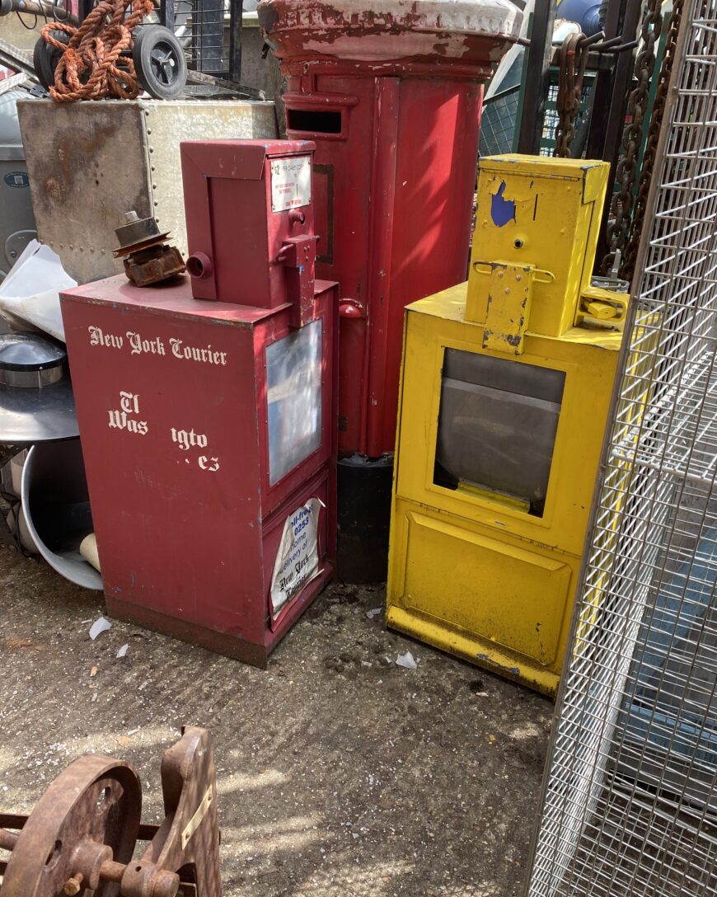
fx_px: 743
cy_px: 467
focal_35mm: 28
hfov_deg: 51.5
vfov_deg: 62.2
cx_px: 358
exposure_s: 1/248
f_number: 1.8
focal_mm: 4.25
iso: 32
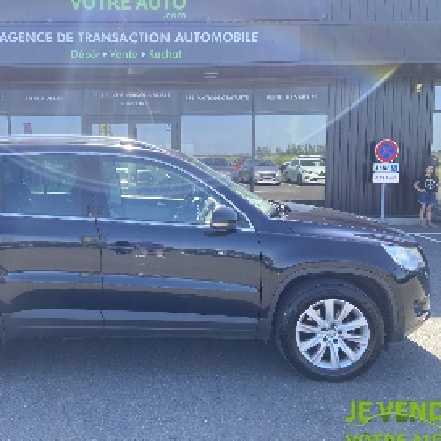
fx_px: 504
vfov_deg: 47.2
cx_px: 134
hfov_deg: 46.2
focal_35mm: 35
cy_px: 210
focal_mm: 4.25
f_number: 1.8
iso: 32
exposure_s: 1/367
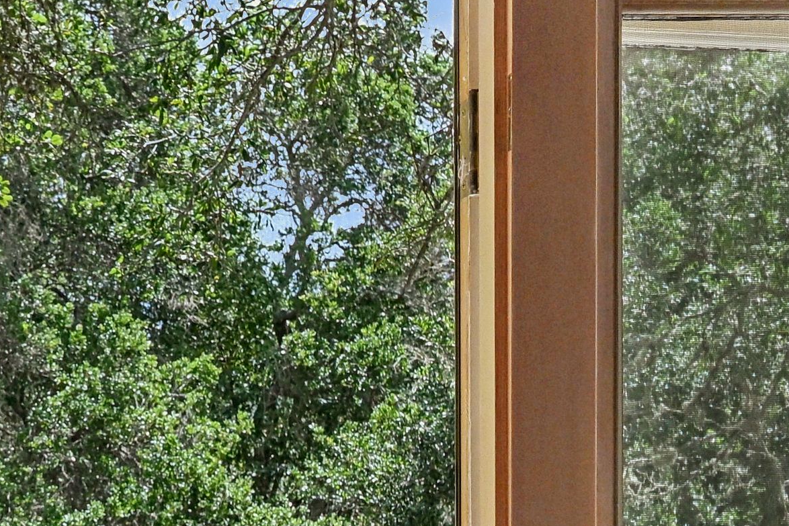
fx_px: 2521
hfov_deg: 17.1
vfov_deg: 11.5
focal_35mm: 115
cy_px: 726
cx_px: -105
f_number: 9
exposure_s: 1/1250
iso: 1600
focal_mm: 30
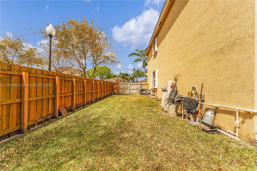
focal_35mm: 14
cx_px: 128
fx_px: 100
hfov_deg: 104.3
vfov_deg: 81.2
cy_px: 86
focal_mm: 14
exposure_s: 1/640
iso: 100
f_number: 5
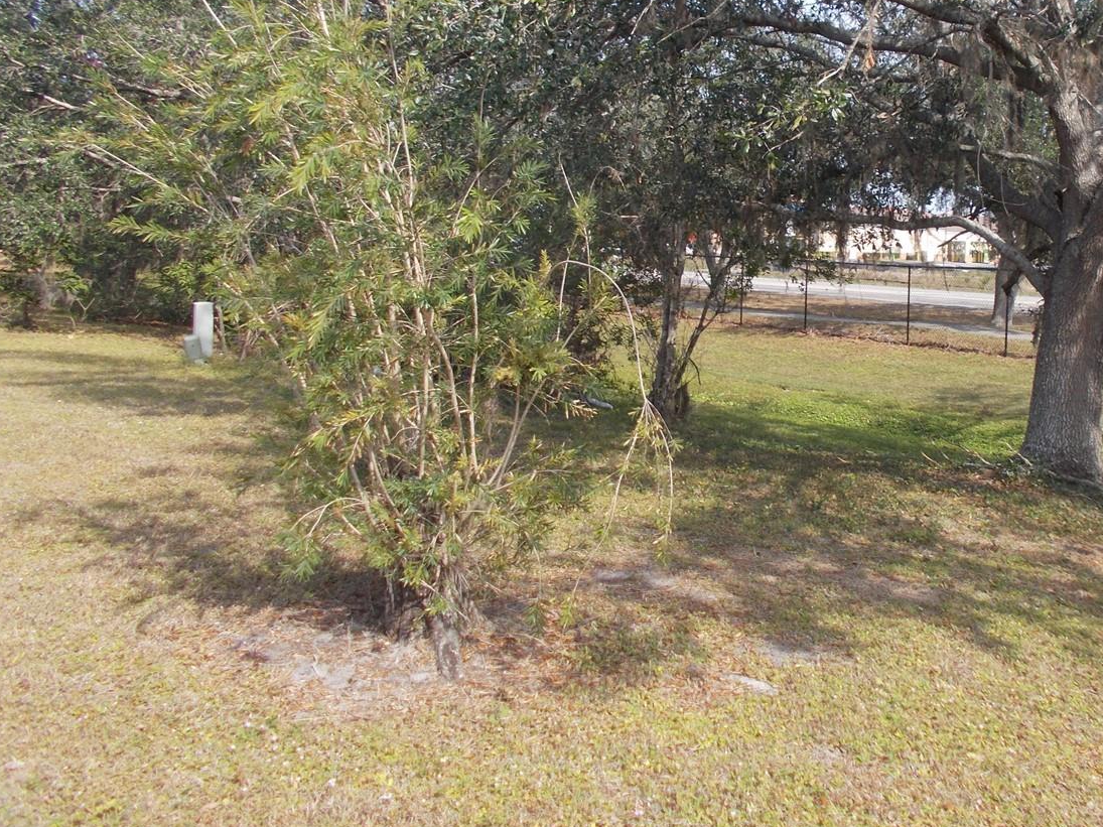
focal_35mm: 38
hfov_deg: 48.0
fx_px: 1211
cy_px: 252
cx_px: 748
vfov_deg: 37.2
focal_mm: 4.6
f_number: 8
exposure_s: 1/80
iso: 80
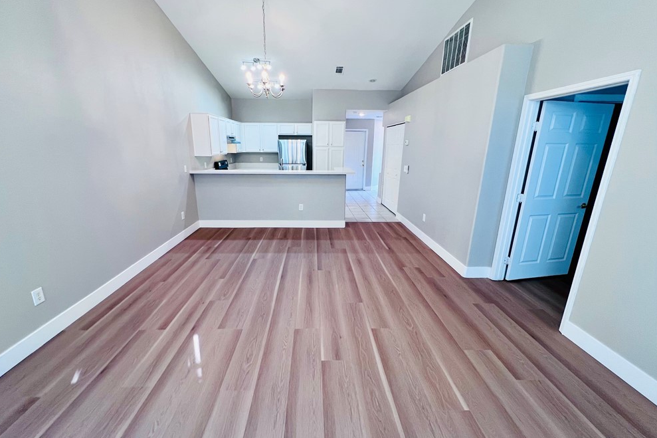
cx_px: 320
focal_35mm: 14
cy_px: 221
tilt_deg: -15.9
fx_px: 255
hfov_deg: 104.2
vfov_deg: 81.2
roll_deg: -1.1
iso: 160
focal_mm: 1.57
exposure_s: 1/60
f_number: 1.8
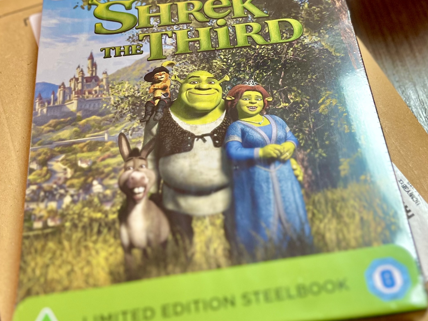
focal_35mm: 52
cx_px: 246
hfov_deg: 36.7
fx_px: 643
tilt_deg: -54.7
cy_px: 87
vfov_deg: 27.7
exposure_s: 1/50
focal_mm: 5.1
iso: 80
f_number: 1.6
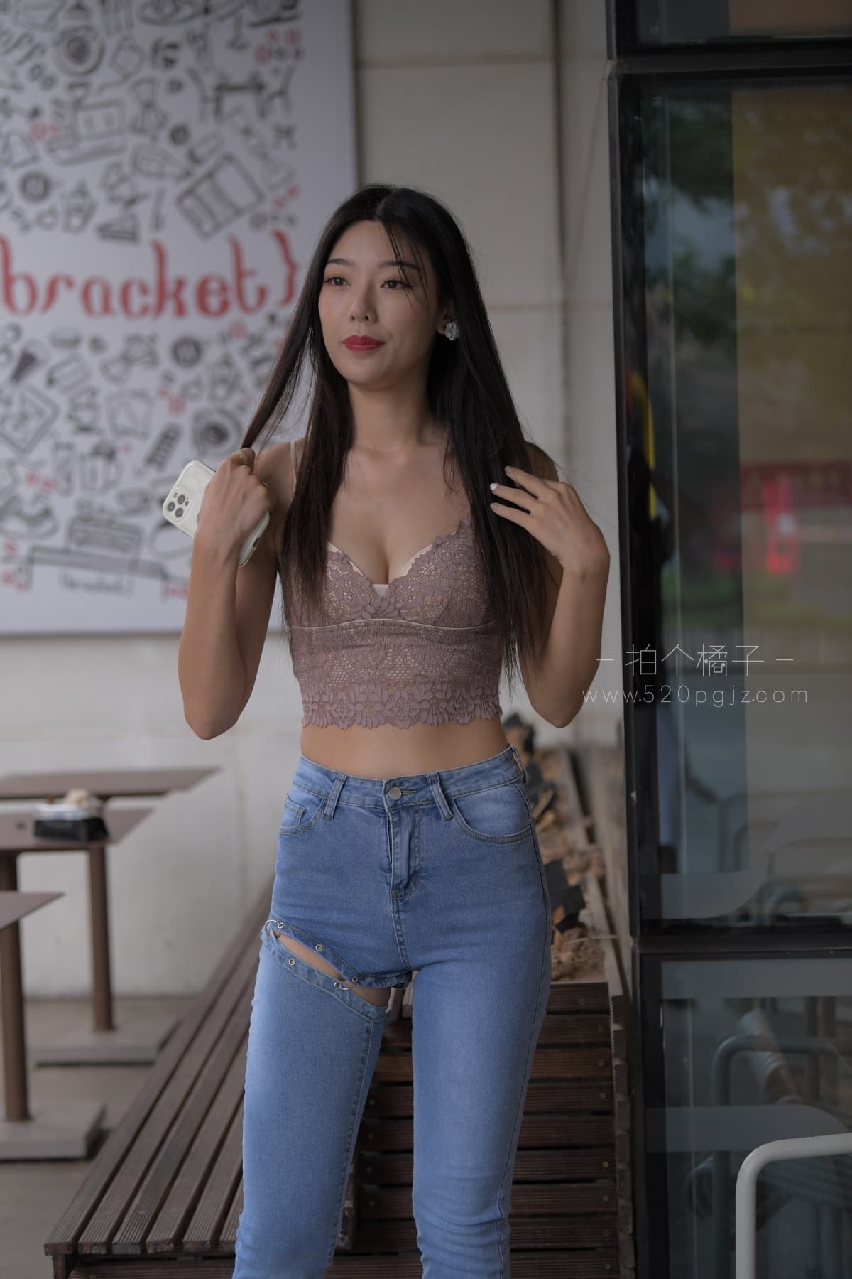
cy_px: 640
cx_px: 426
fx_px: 2485
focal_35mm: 70
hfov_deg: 19.5
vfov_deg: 28.8
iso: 800
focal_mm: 70
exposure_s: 1/400
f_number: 3.2
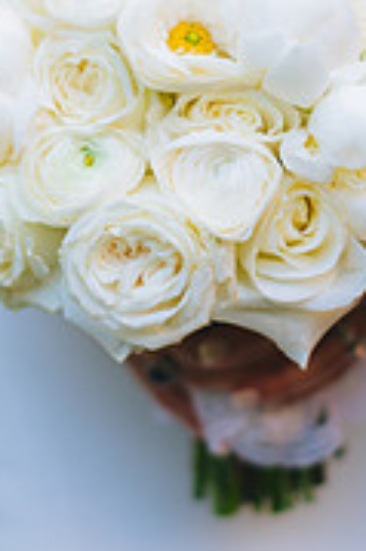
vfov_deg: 16.2
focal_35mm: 126
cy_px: 145
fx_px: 1925
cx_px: 168
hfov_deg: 10.9
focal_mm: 50
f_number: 2
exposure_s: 1/400
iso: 400
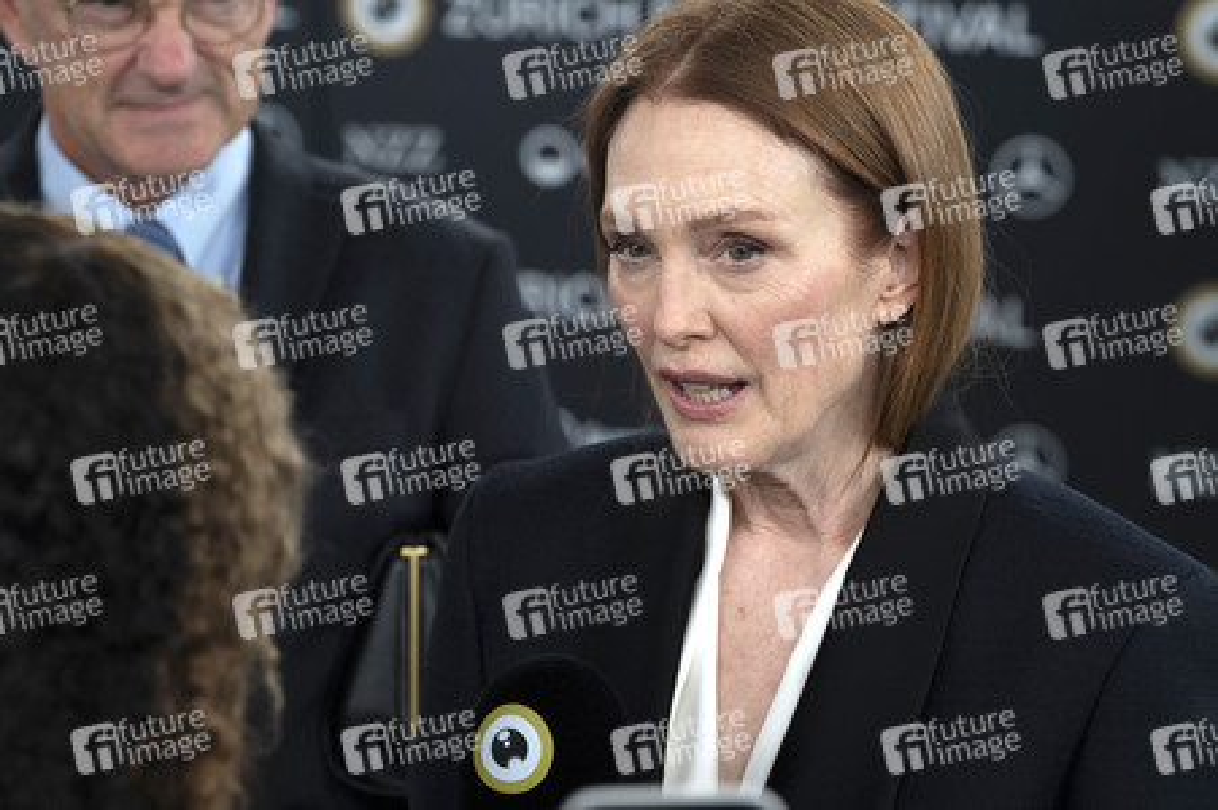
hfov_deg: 16.9
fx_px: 4091
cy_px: 405
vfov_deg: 11.3
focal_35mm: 121
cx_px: 609
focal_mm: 121
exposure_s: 1/500
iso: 2000
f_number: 6.3
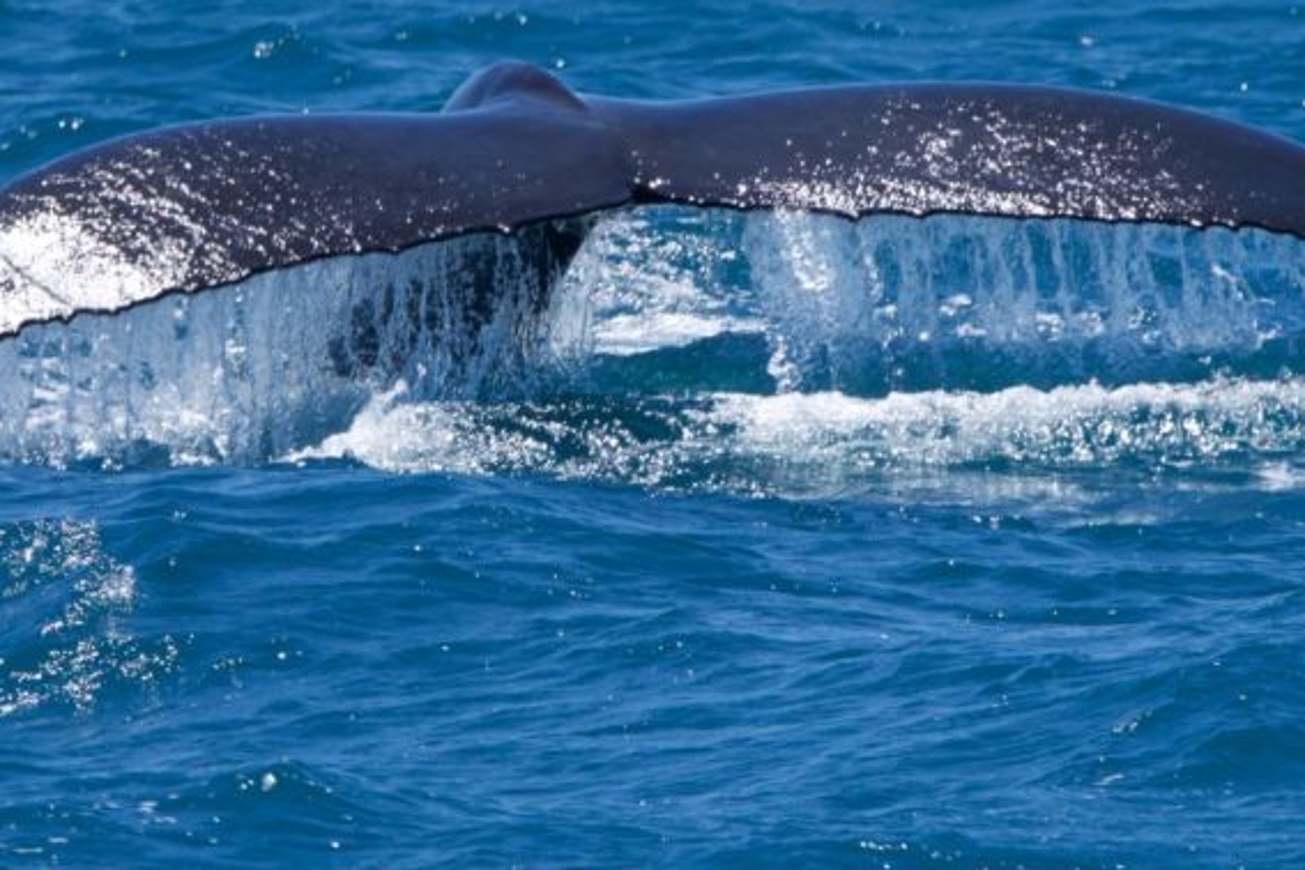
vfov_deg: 1.9
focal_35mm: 739
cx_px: 695
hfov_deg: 2.8
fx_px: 26787
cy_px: 270
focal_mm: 524
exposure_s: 1/3200
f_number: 8
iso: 1000
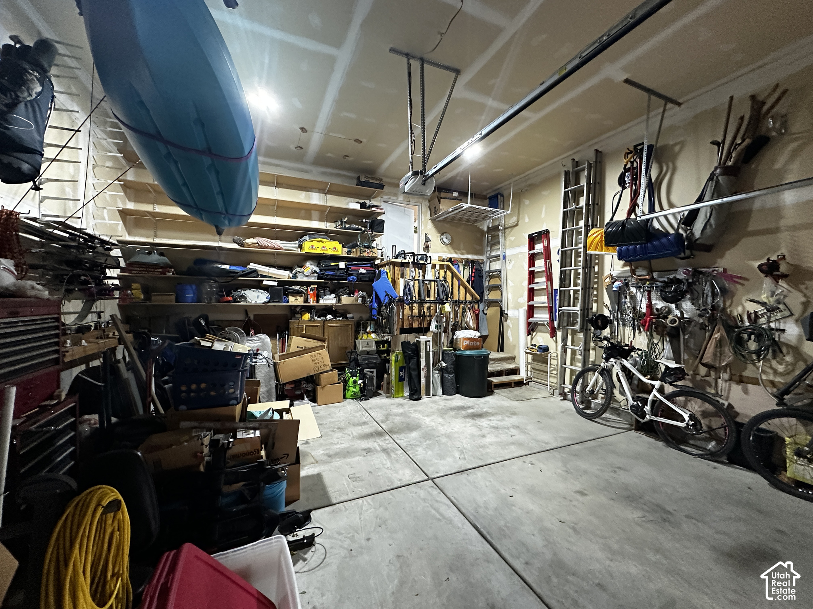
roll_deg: -0.3
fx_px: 329
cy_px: 304
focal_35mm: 14
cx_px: 406
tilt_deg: -0.5
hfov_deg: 102.1
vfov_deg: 85.7
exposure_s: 1/60
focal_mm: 2.22
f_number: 2.2
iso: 500
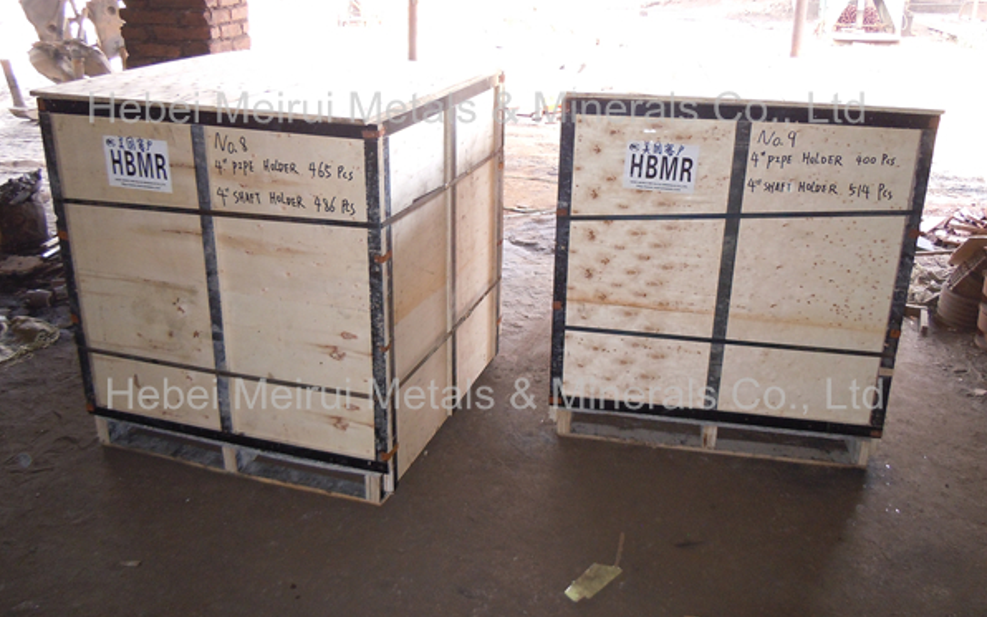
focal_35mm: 32
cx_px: 492
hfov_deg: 59.6
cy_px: 275
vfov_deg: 39.4
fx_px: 861
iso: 250
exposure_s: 1/30
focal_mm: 5.4
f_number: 3.5
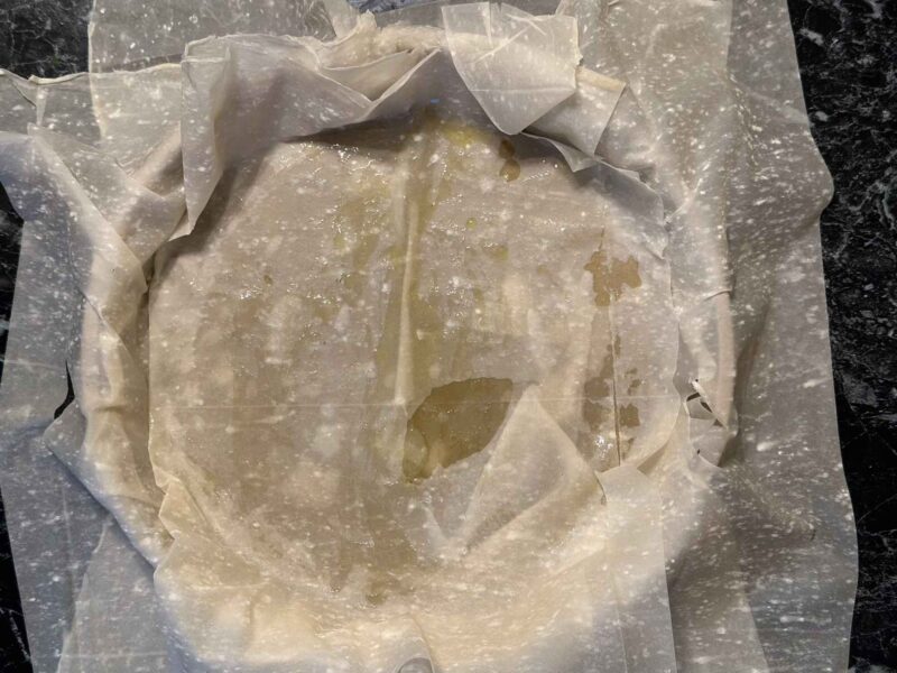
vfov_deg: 30.3
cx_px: 448
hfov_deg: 39.7
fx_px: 1244
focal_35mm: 48
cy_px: 336
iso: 125
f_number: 1.78
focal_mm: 6.86
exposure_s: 1/50
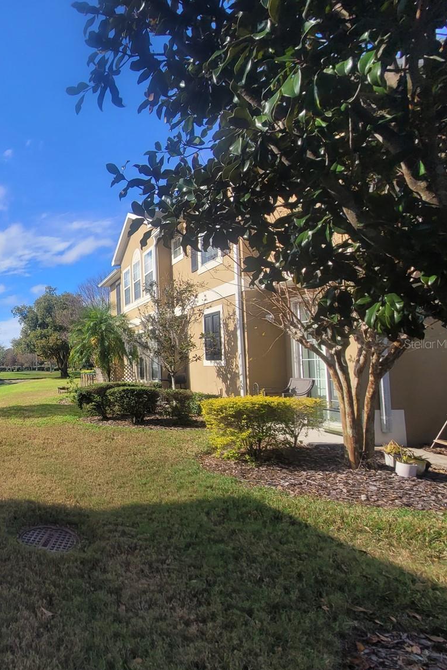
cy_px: 344
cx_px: -11
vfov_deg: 86.9
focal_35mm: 19
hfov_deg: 50.5
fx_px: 354
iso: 50
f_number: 2.2
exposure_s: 1/1410
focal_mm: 2.2
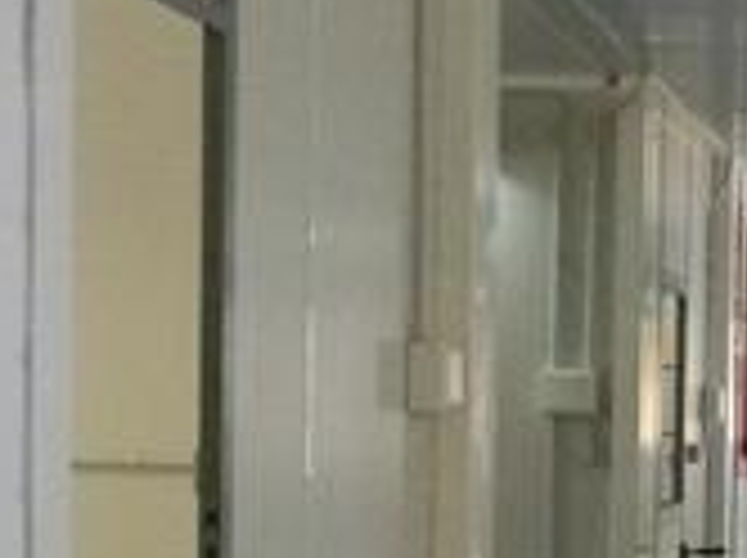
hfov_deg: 17.3
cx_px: 914
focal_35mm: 108
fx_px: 2327
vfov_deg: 13.5
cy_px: 576
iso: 200
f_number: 3.5
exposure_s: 1/55.5
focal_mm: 5
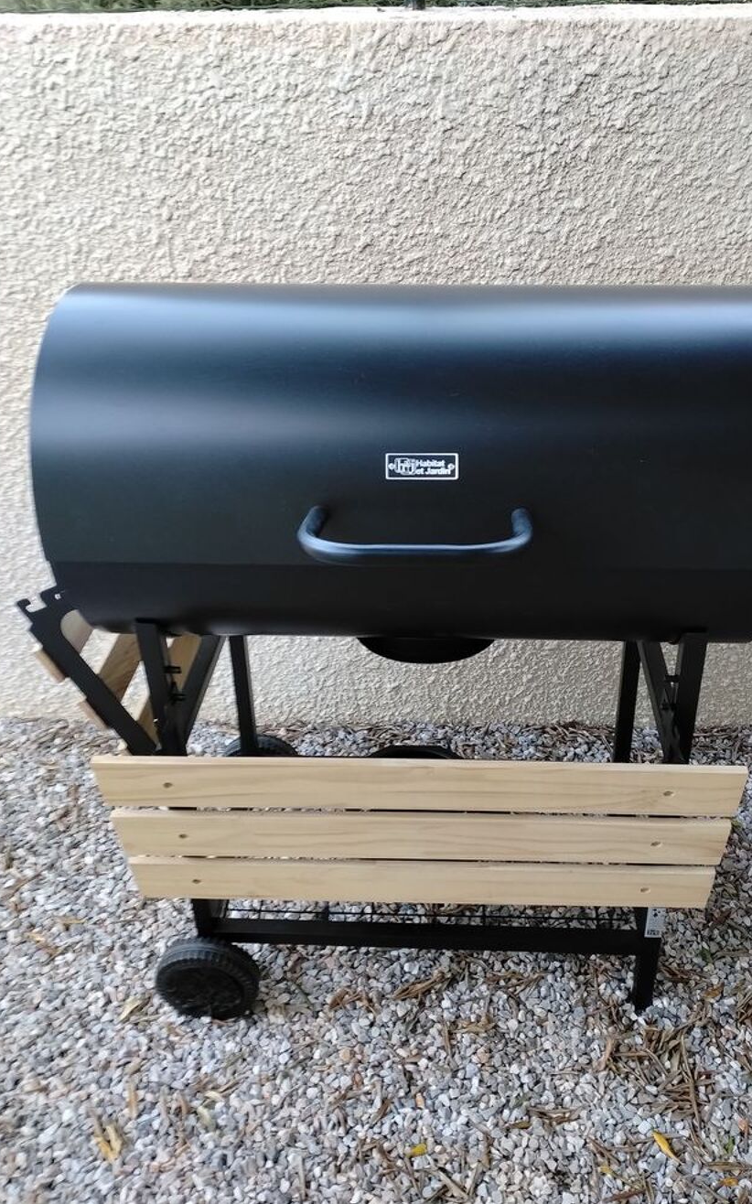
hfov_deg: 43.0
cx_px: 435
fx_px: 951
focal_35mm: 29
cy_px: 596
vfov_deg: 64.6
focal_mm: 4.05
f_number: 1.8
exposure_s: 1/33.3
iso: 431
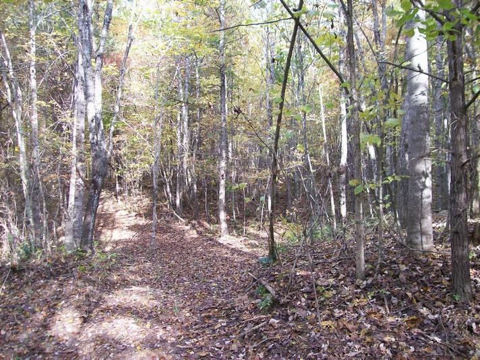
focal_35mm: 36
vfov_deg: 39.6
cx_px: 240
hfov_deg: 51.4
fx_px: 499
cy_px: 180
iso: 80
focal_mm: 6
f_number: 2.7
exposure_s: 1/70.1
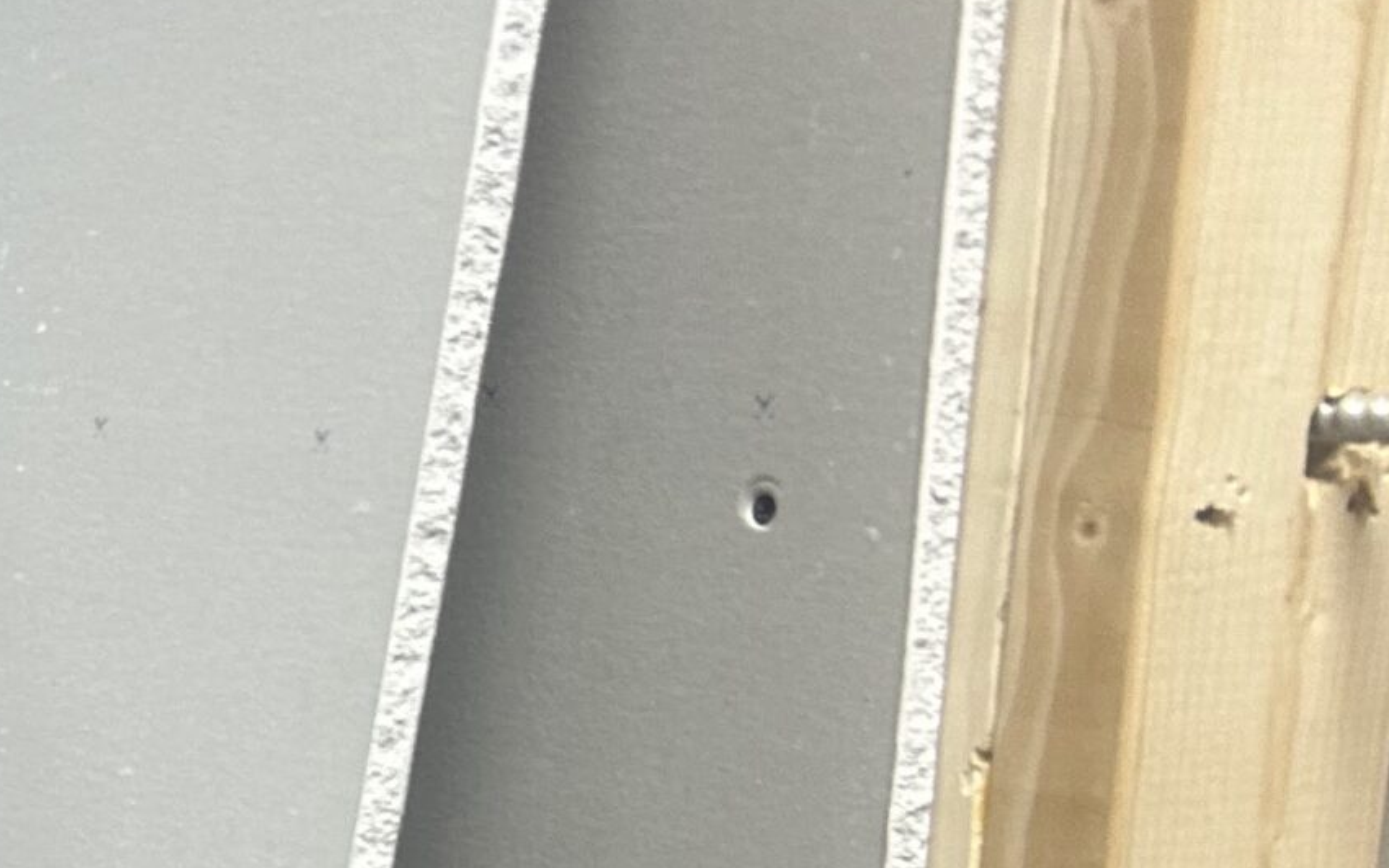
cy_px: 1027
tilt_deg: -12.0
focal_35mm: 83
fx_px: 3142
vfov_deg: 15.2
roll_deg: +1.2
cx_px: -677
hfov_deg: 21.2
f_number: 1.5
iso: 125
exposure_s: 1/60
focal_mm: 5.7
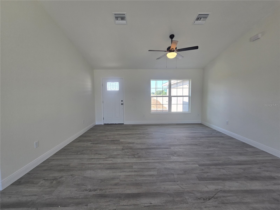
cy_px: 105
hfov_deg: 106.2
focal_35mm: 13
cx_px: 140
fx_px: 105
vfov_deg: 89.9
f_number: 2.2
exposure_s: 1/133
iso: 50
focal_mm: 2.2
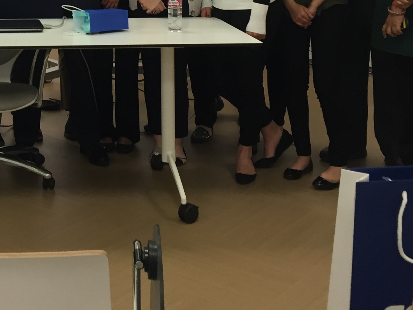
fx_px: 871
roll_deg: -0.5
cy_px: -62
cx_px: 10
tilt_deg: -3.0
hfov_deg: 25.5
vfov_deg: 19.0
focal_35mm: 73
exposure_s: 1/33
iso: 80
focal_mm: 4.15
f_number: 2.2
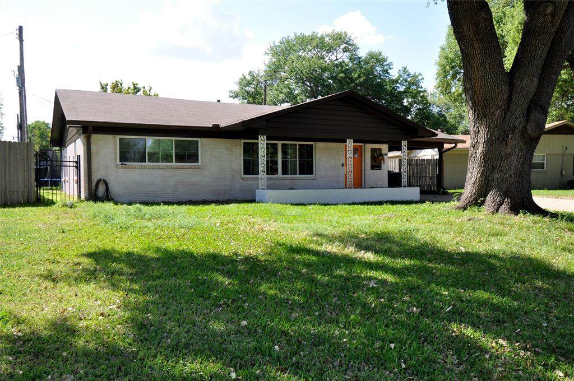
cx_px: 287
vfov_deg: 43.5
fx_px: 478
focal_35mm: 30
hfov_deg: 62.0
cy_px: 190
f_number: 9
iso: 200
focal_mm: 20
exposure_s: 1/160
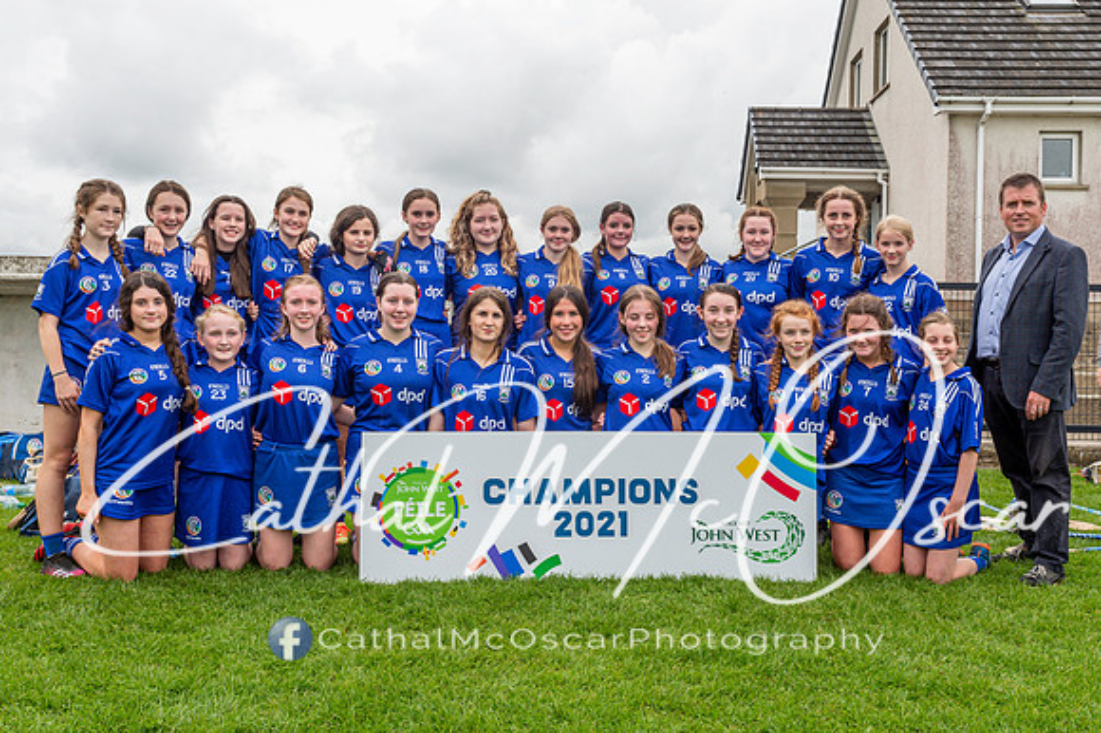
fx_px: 1103
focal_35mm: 36
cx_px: 547
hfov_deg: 53.1
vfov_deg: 36.7
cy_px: 337
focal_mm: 28
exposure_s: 1/80
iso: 100
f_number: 5.6
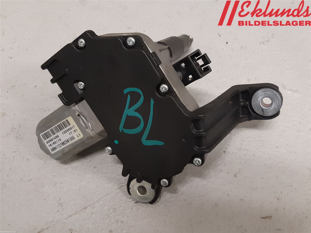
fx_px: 234
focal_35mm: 26
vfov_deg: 53.1
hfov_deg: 67.3
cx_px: 156
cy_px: 116
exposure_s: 1/50
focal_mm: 3.93
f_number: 1.7
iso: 200
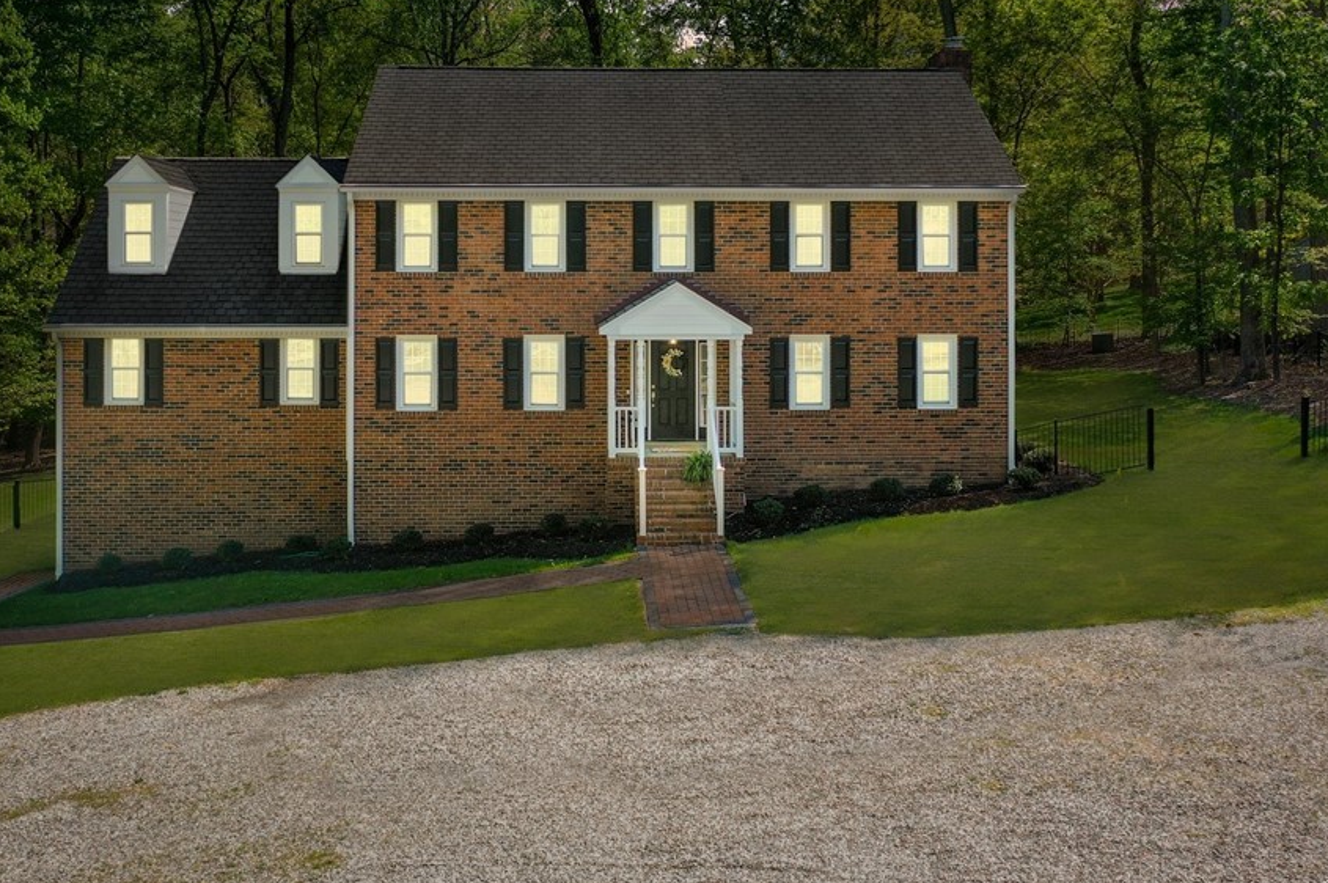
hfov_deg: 53.2
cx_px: 638
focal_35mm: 36
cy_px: 350
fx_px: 1327
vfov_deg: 36.7
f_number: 3.2
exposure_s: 1/30
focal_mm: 10.26
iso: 100
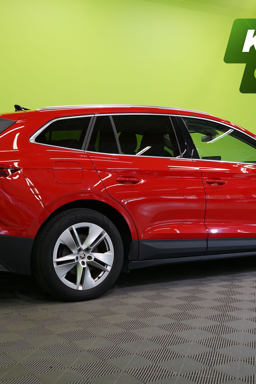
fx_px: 555
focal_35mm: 52
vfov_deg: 38.2
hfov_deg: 26.0
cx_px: 138
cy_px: 193
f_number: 6.3
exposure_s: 1/30
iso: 500
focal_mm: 34
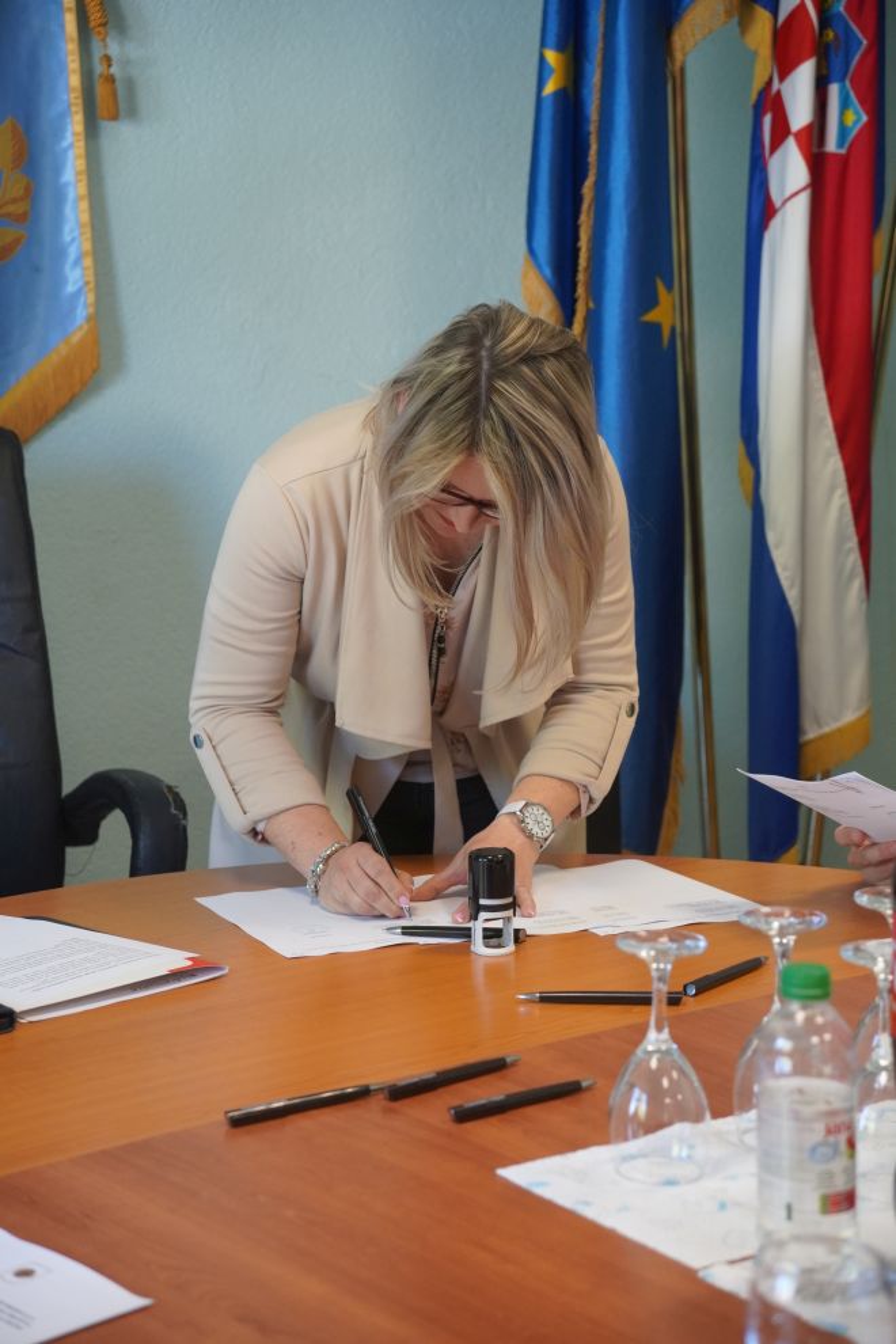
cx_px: 448
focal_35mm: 75
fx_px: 2800
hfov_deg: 18.2
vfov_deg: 27.0
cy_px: 672
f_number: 3.5
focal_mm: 50
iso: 1600
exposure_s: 1/200
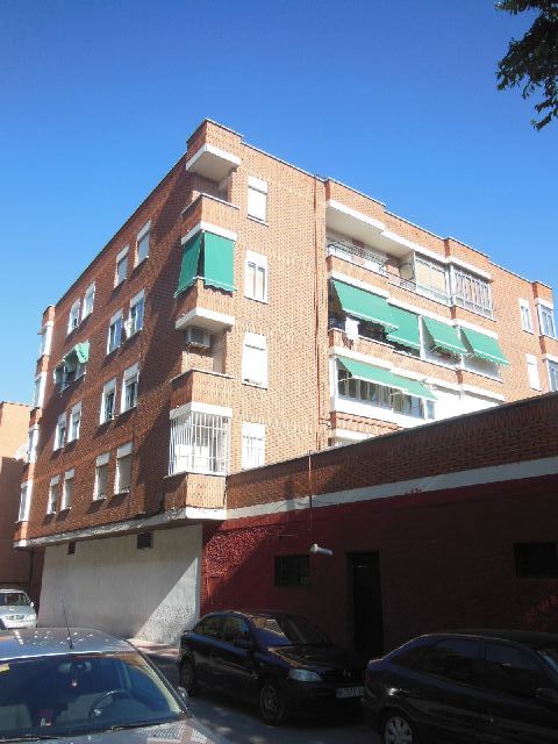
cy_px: 372
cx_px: 279
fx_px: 623
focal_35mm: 29
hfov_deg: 48.2
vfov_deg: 61.7
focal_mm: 5.2
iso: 125
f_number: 3.7
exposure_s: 1/640
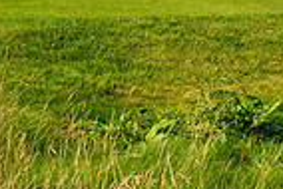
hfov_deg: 12.6
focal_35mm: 163
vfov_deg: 8.1
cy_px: -177
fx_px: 1283
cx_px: 213
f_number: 6.3
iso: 100
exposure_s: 1/500
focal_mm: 40
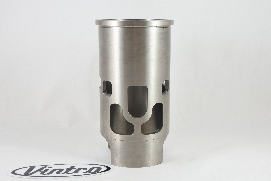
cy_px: 90
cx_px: 136
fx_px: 294
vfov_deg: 34.2
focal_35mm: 39
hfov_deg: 49.6
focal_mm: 14.7
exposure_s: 1/125
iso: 500
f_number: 4.2
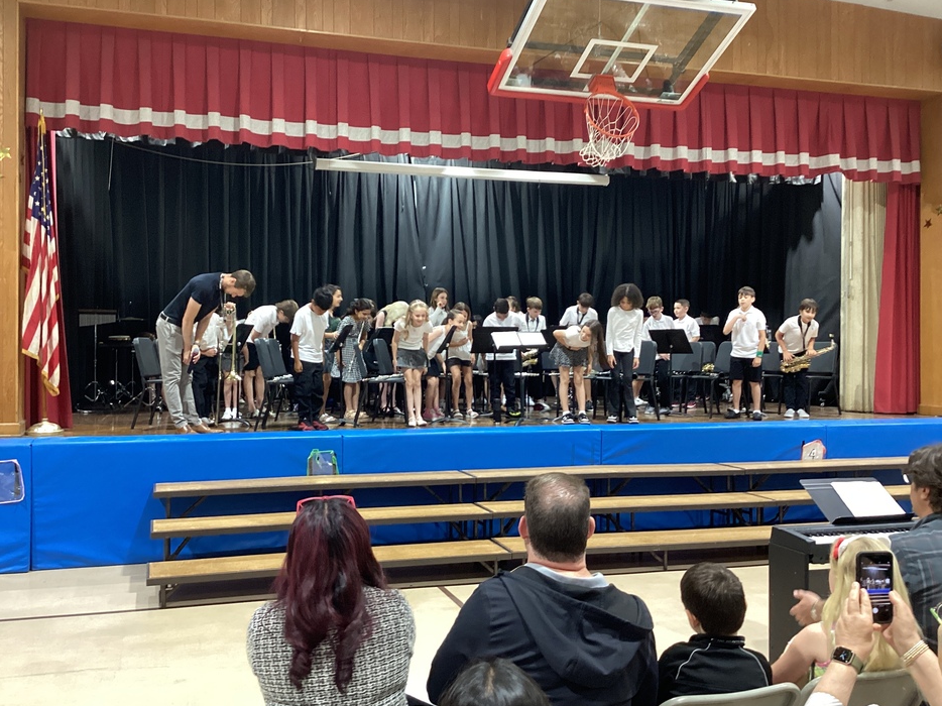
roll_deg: -1.0
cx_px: 434
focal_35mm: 34
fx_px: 925
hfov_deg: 53.9
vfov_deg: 41.8
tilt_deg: +0.7
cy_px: 344
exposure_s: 1/50
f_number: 2.4
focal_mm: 3.3
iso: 250
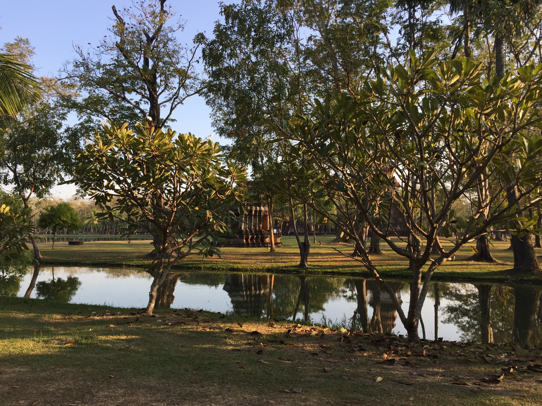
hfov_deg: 61.7
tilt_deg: +3.2
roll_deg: -1.1
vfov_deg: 48.2
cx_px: 271
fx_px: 454
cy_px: 203
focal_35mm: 29
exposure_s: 1/494
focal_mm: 4.15
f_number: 2.2
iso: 32
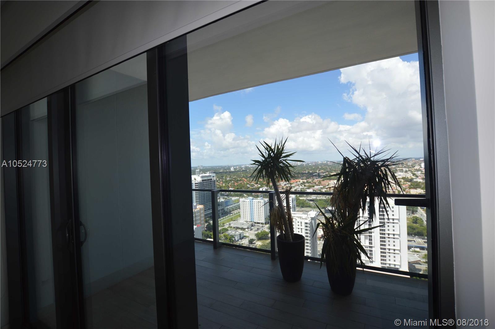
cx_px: 248
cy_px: 164
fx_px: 206
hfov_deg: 100.5
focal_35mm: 15
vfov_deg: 77.2
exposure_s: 1/200
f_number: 5.6
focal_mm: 10
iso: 100
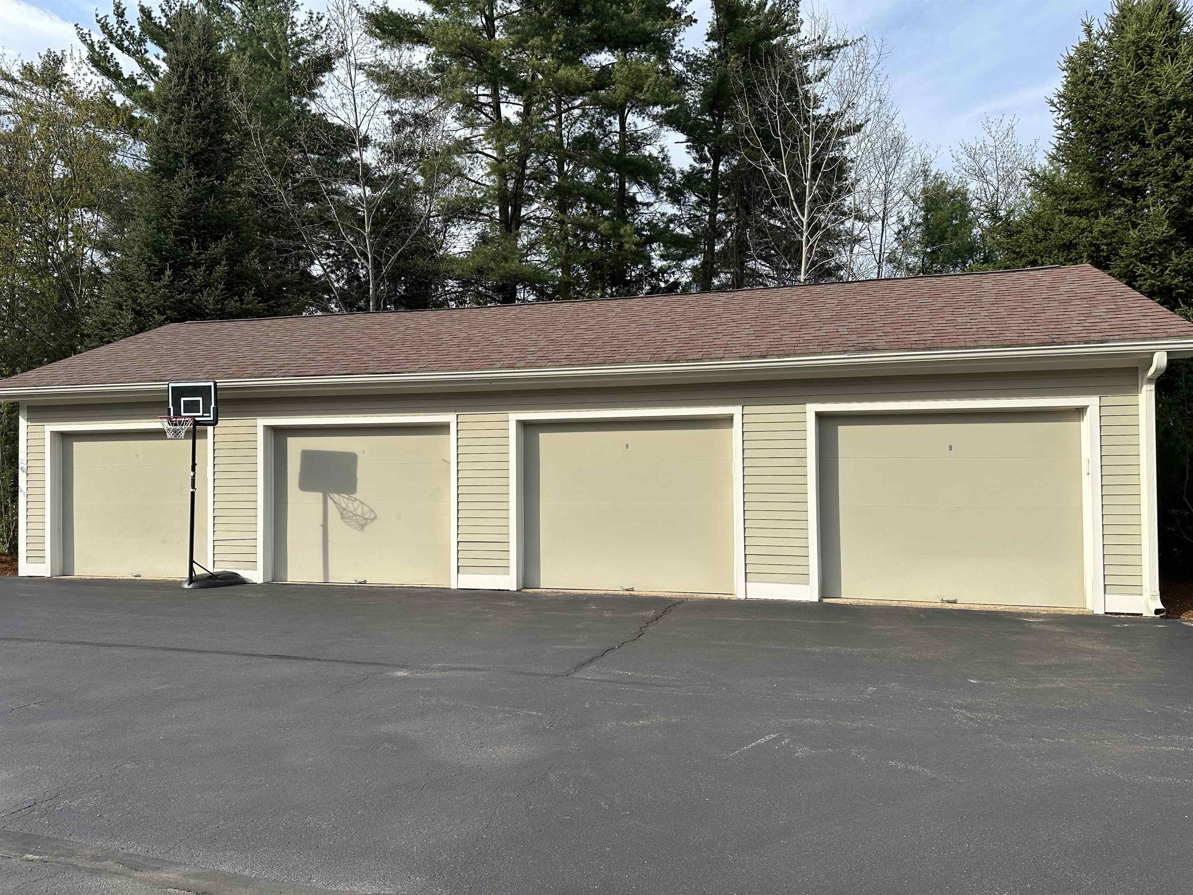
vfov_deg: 56.8
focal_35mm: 24
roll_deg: +0.2
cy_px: 448
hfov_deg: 71.6
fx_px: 827
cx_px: 596
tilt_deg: +0.5
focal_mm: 6.86
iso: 80
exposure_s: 1/3717
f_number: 1.78
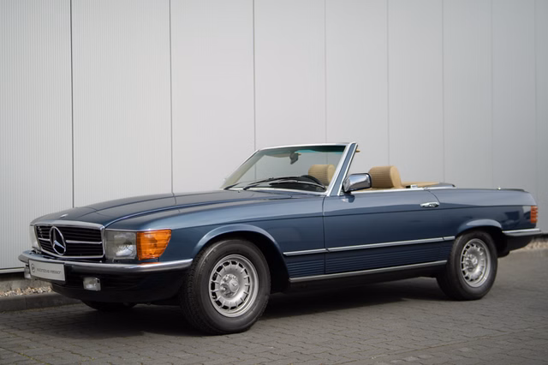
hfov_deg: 39.6
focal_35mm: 50
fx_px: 761
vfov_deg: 27.0
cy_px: 182
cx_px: 274
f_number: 1.6
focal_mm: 50
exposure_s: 1/2000
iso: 100
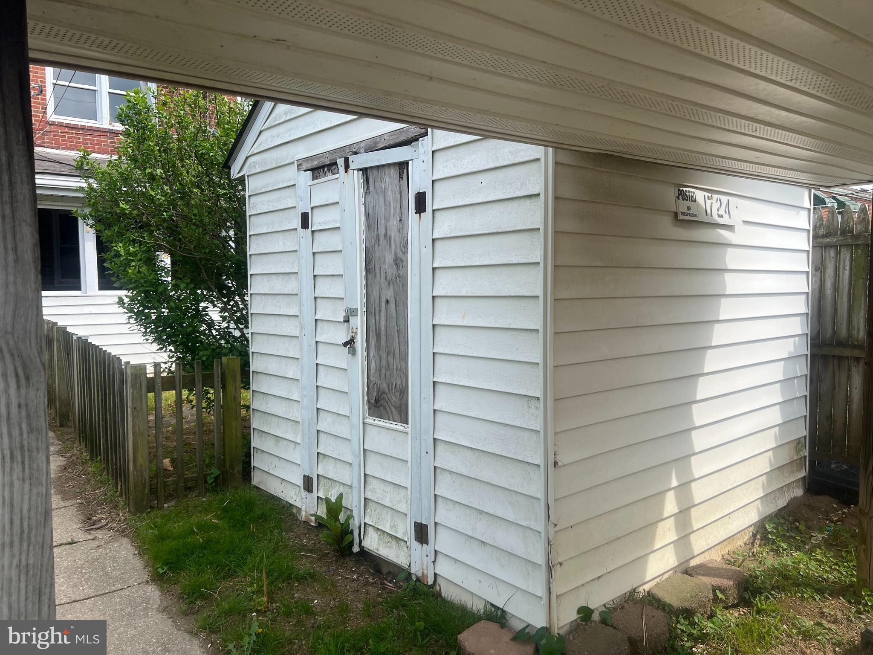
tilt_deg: -2.7
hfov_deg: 67.3
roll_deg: +2.8
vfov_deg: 53.1
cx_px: 436
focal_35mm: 26
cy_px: 328
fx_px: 656
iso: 50
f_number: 1.5
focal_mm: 5.7
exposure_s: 1/2841
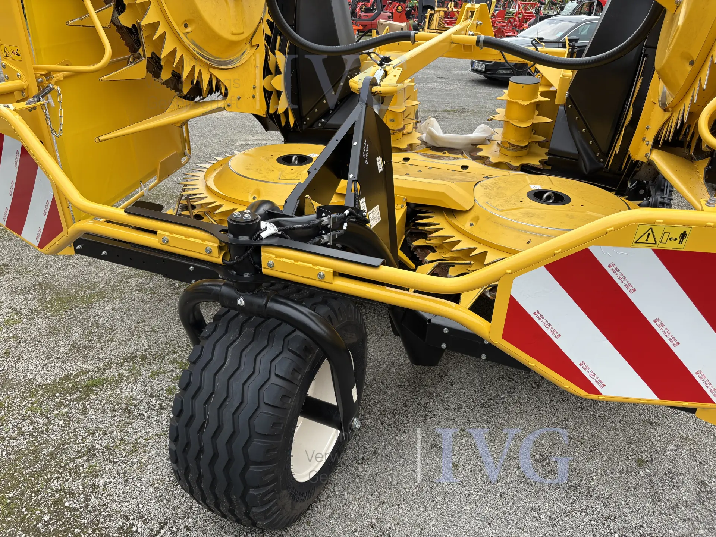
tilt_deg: -25.1
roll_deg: -0.8
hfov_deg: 67.3
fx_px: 538
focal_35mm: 26
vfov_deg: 53.1
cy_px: 268
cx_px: 358
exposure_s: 1/1175
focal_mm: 5.96
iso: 50
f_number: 1.6
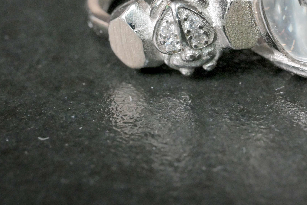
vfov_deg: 6.9
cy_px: 13
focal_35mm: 198
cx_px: 222
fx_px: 1688
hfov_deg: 10.4
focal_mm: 105
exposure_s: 1/125
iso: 5600
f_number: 16
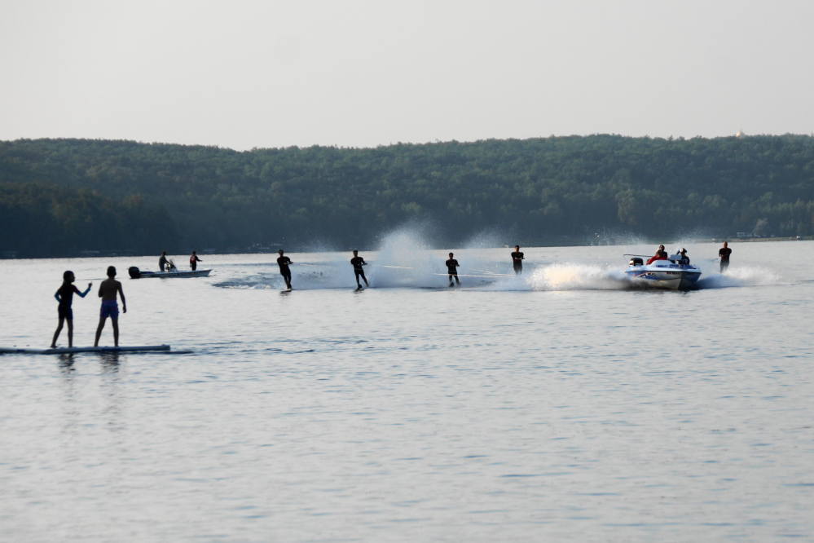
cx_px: 407
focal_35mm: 180
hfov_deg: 11.4
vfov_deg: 7.6
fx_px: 4070
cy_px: 272
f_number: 5.6
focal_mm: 120
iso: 100
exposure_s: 1/200
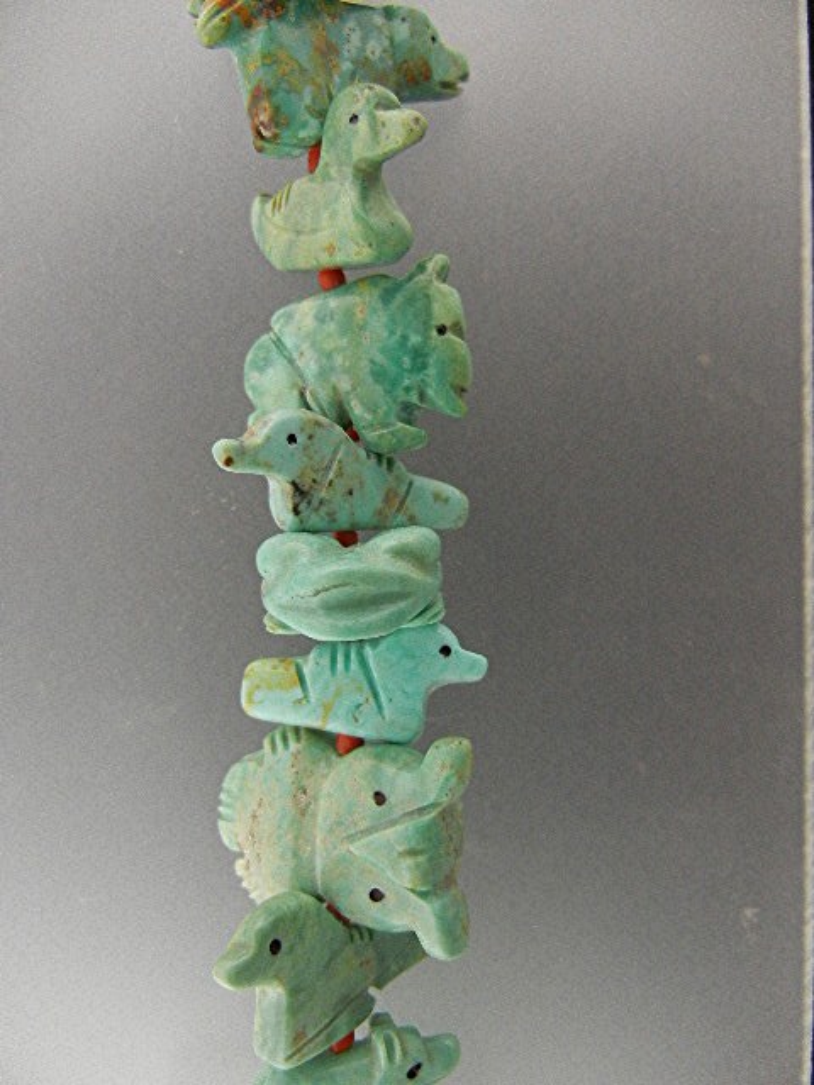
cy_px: 542
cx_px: 407
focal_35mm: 30
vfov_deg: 60.0
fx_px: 941
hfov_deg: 46.8
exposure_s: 1/11.7
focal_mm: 5.4
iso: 400
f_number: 3.5
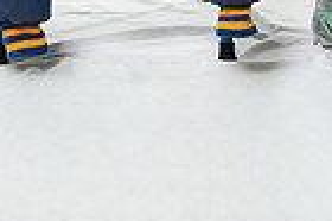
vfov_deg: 8.9
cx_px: 90
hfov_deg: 14.5
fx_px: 1298
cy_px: -273
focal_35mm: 141
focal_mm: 43.9
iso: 500
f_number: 8
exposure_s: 1/125
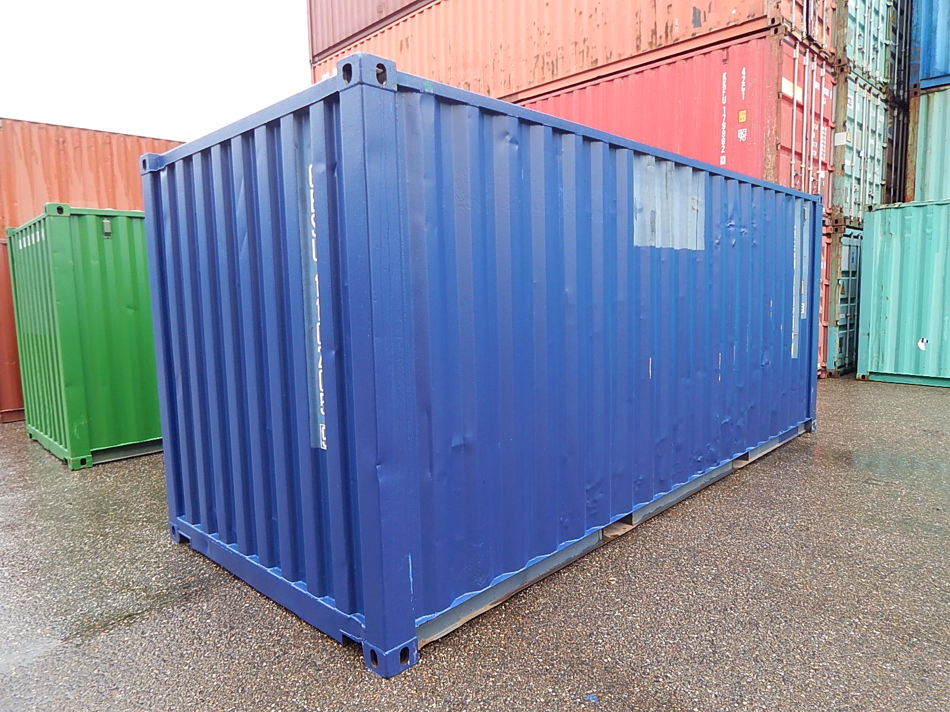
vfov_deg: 58.9
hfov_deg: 73.9
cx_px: 475
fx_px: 631
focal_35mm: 23
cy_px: 356
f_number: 3
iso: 125
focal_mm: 4
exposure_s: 1/160
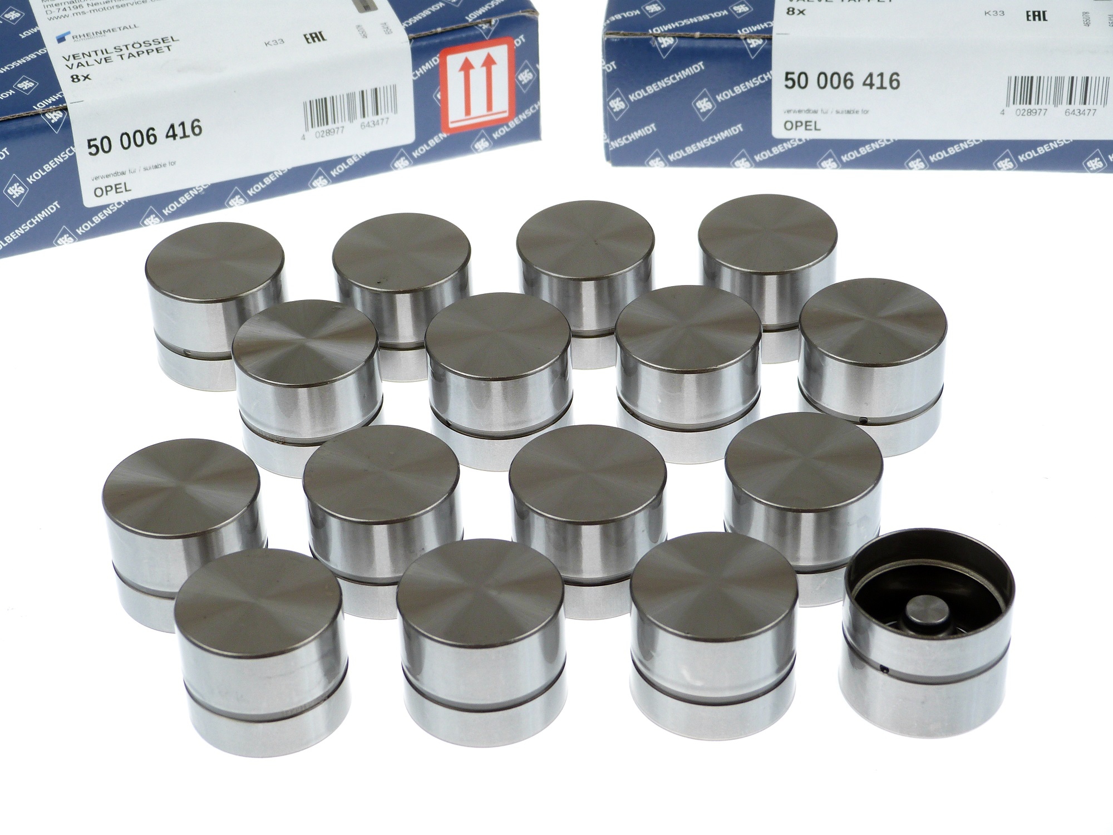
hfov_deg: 27.8
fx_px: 2251
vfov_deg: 21.0
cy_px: 418
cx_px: 556
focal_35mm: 70
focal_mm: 12.6
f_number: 3.3
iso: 100
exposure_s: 1/100
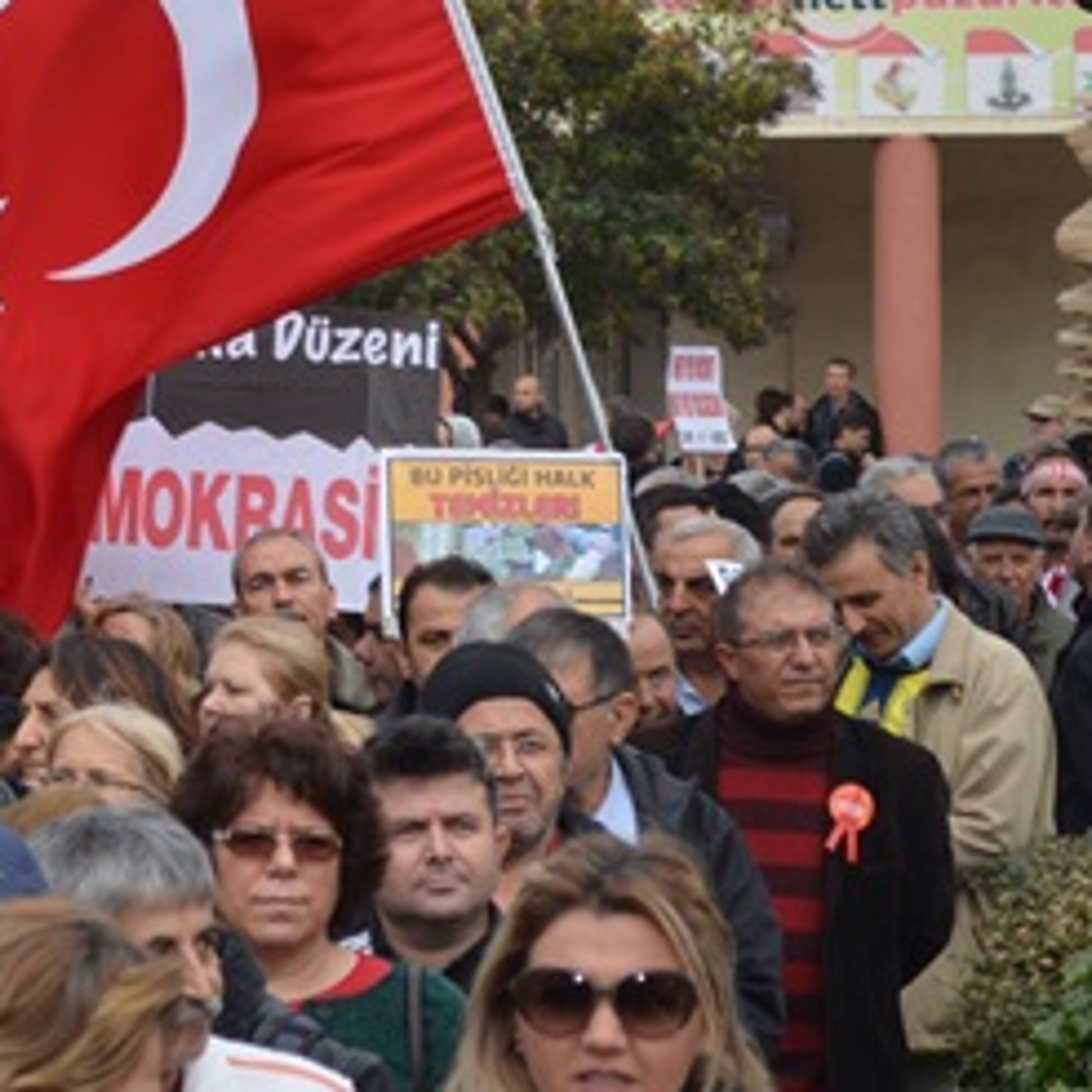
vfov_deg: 7.7
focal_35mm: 227
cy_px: 324
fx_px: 8115
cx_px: -444
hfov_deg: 7.6
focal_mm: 55
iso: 140
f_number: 5.6
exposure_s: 1/200
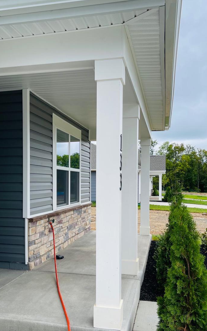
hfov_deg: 34.1
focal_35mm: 37
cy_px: 183
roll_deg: -2.0
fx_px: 334
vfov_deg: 52.6
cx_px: 65
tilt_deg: -0.2
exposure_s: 1/1420
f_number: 1.6
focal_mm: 5.1
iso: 32
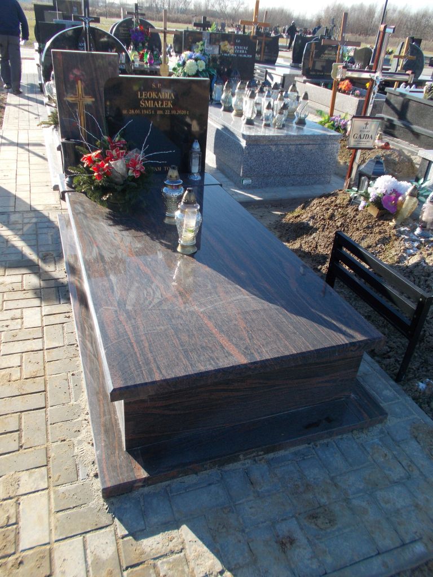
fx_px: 434
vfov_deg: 67.3
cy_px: 288
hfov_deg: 53.1
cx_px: 216
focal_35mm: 26
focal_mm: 4.6
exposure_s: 1/400
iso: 80
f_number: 3.2
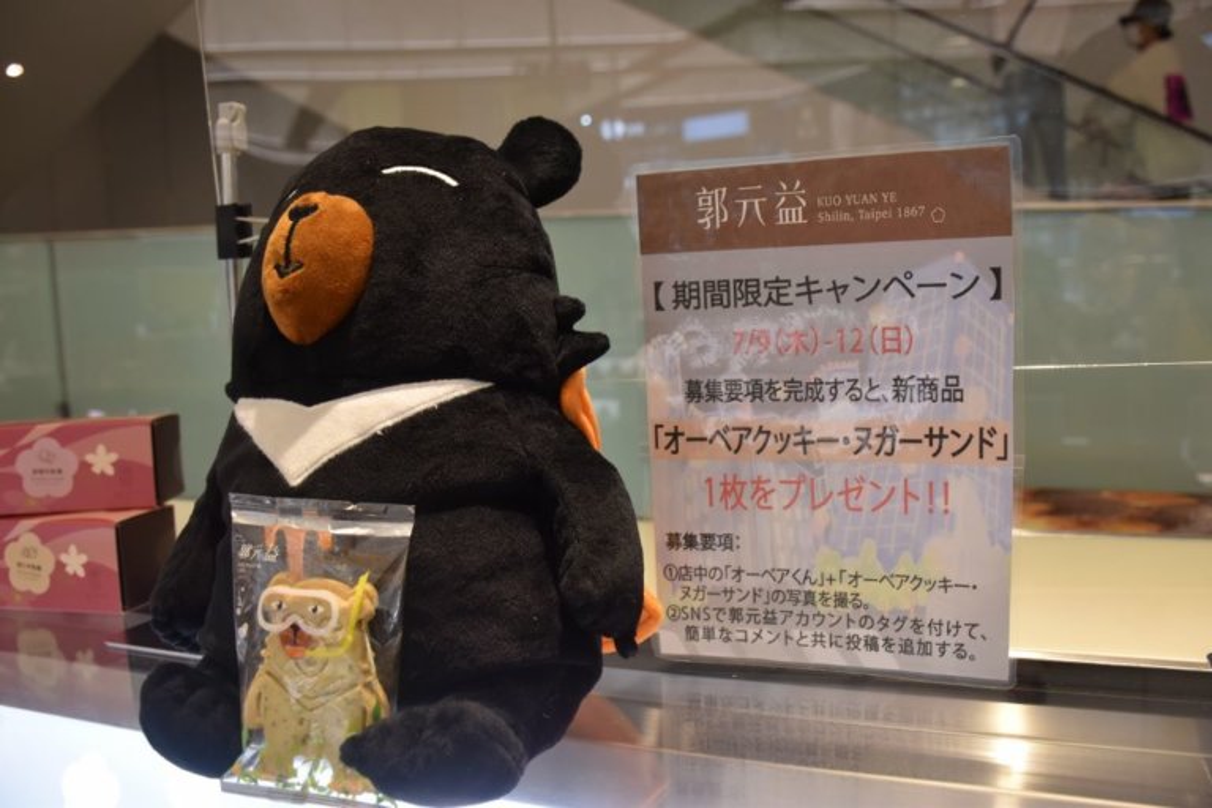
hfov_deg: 61.9
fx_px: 1010
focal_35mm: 30
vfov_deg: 43.6
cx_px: 606
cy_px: 404
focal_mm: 20
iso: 400
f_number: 5
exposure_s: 1/100
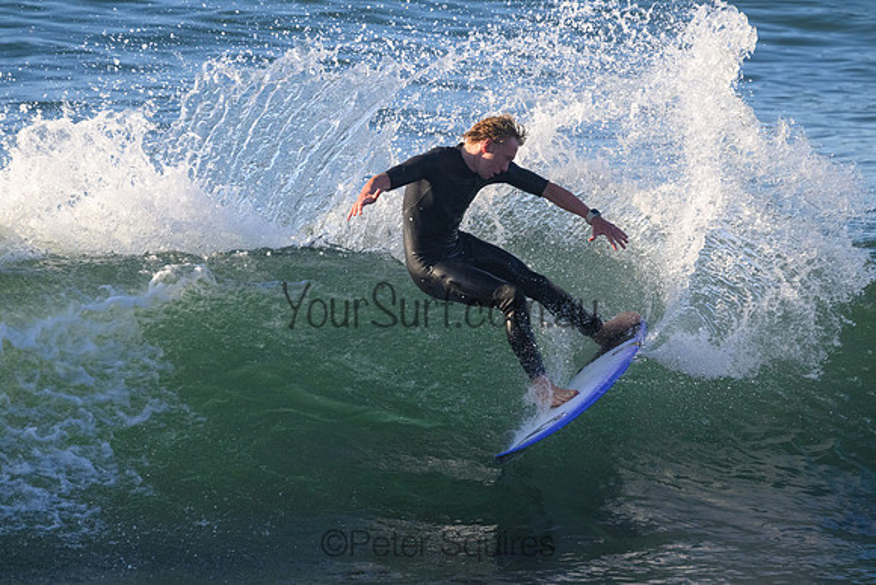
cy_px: 292
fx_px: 14603
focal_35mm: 600
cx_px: 438
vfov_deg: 2.3
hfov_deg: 3.4
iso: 3600
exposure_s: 1/2000
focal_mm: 600
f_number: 11
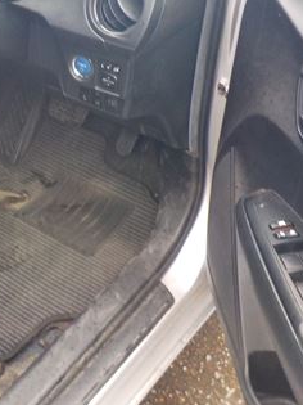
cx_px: 1
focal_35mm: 61
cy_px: 121
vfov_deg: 31.3
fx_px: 712
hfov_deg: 23.1
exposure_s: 1/30
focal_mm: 4.1
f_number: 3.3
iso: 180
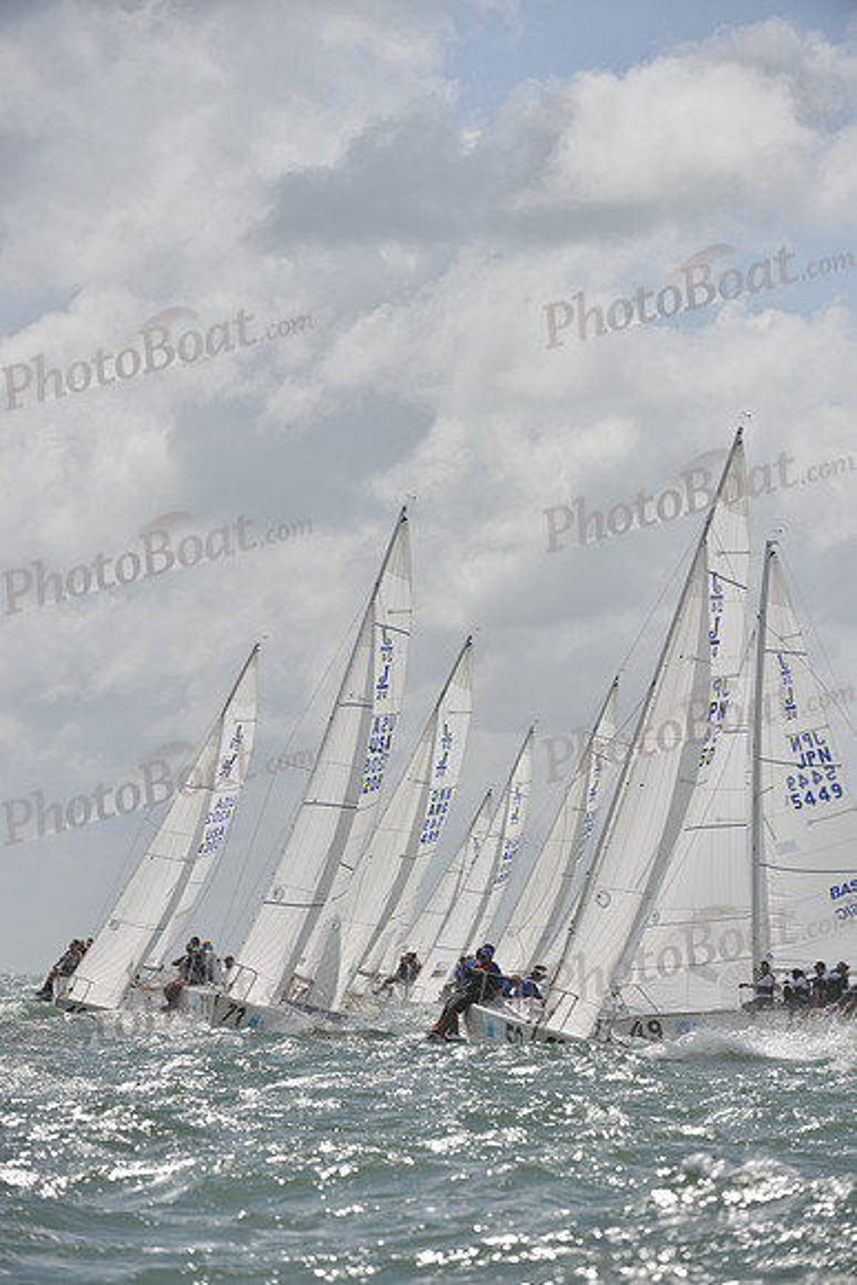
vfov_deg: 10.3
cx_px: 428
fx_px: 7137
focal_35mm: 200
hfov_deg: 6.9
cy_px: 642
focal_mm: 200
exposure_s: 1/2500
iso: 280
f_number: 7.1
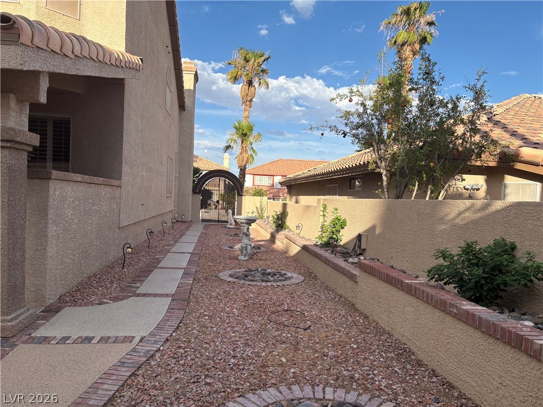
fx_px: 408
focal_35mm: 26
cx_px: 272
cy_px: 204
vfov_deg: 53.1
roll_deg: -2.4
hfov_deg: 67.3
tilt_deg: -2.1
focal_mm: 5.96
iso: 50
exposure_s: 1/2075
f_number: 1.6
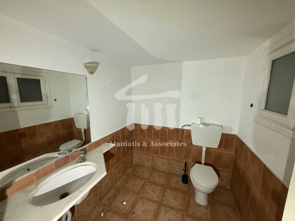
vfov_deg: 85.7
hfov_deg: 102.1
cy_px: 110
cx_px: 148
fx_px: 119
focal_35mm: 14
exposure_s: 1/60
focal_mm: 2.22
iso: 400
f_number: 2.2
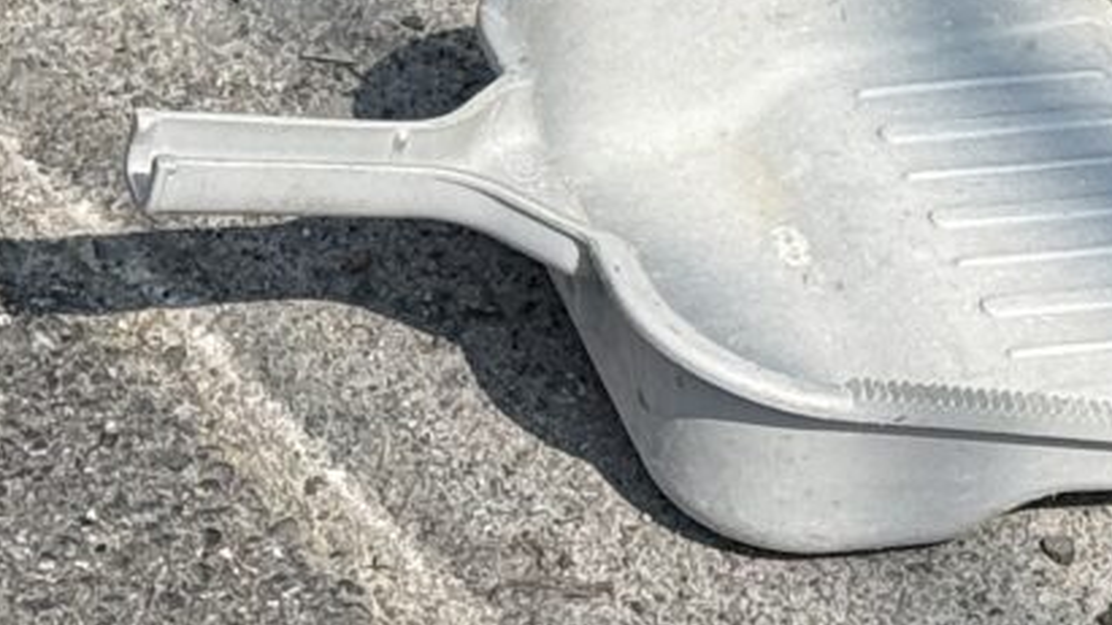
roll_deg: -0.5
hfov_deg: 8.8
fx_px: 7193
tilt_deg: -28.7
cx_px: 717
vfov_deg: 4.8
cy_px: -928
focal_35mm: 244
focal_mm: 6.76
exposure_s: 1/4587
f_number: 1.78
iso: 64
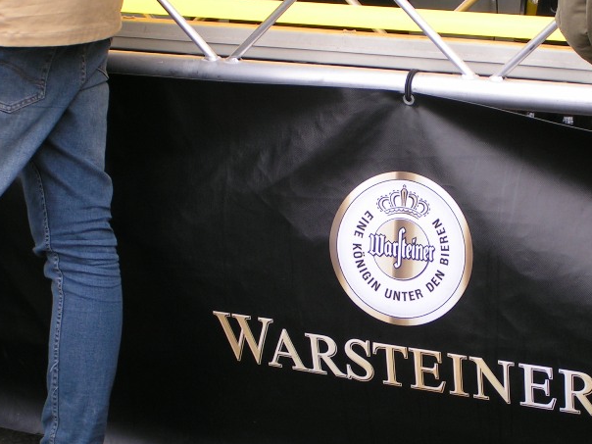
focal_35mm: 114
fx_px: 1950
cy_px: 198
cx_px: 365
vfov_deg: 13.0
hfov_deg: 17.2
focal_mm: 13.2
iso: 50
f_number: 4.5
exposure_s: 1/125
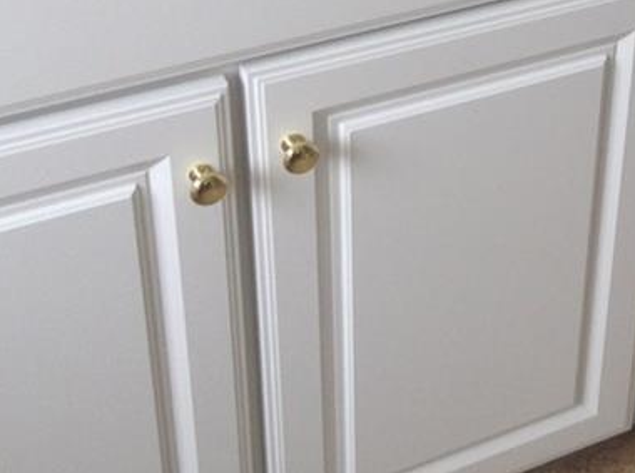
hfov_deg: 21.3
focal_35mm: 89
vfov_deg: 16.4
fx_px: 1629
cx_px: 627
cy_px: 70
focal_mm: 3.3
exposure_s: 1/30
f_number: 2.4
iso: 32
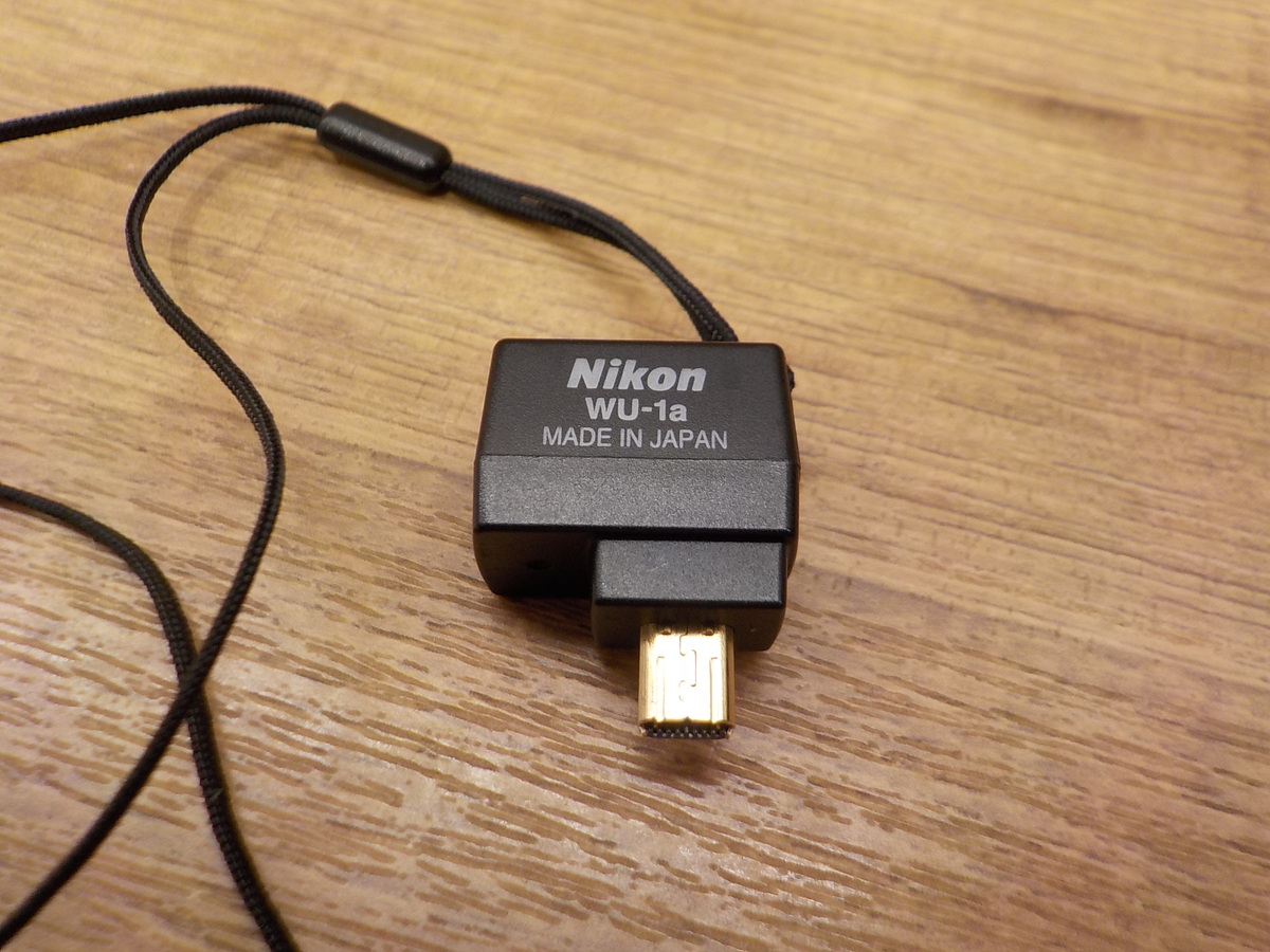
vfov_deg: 46.8
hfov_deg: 60.0
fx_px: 1101
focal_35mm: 30
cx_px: 635
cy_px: 476
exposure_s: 1/50
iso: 125
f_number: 3.3
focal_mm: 4.1
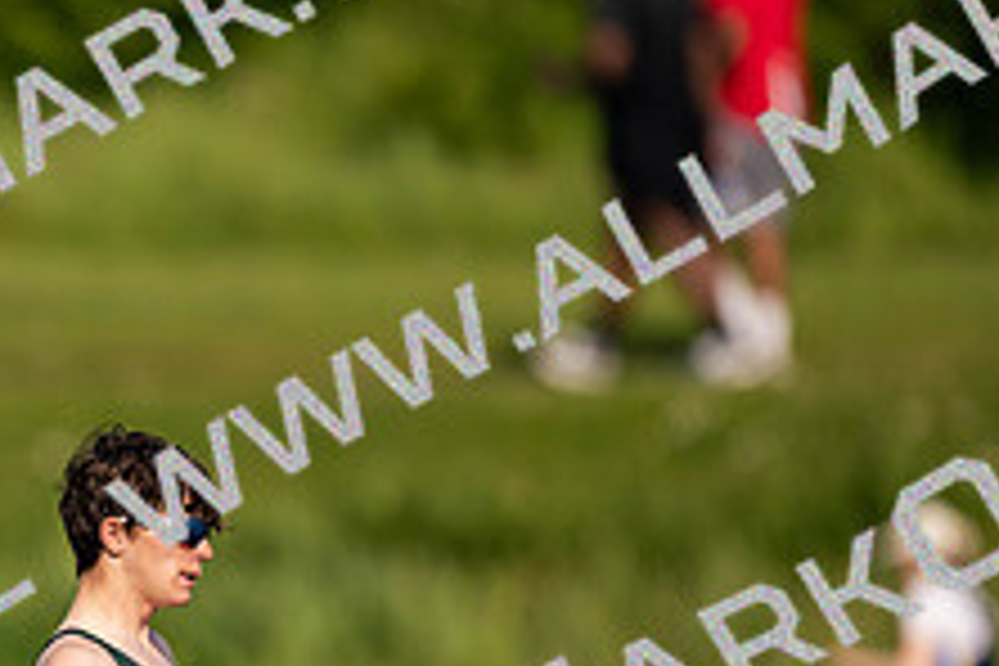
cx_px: -220
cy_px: 623
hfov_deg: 1.3
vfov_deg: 0.9
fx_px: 43481
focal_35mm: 1567
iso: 250
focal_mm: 600
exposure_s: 1/2500
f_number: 4
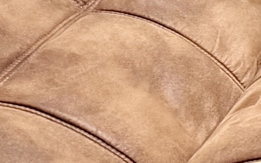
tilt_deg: -13.5
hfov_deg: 7.7
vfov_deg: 6.3
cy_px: -253
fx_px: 1394
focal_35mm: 196
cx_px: 1000
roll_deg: -0.6
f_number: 1.78
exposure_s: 1/60
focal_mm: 6.76
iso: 200
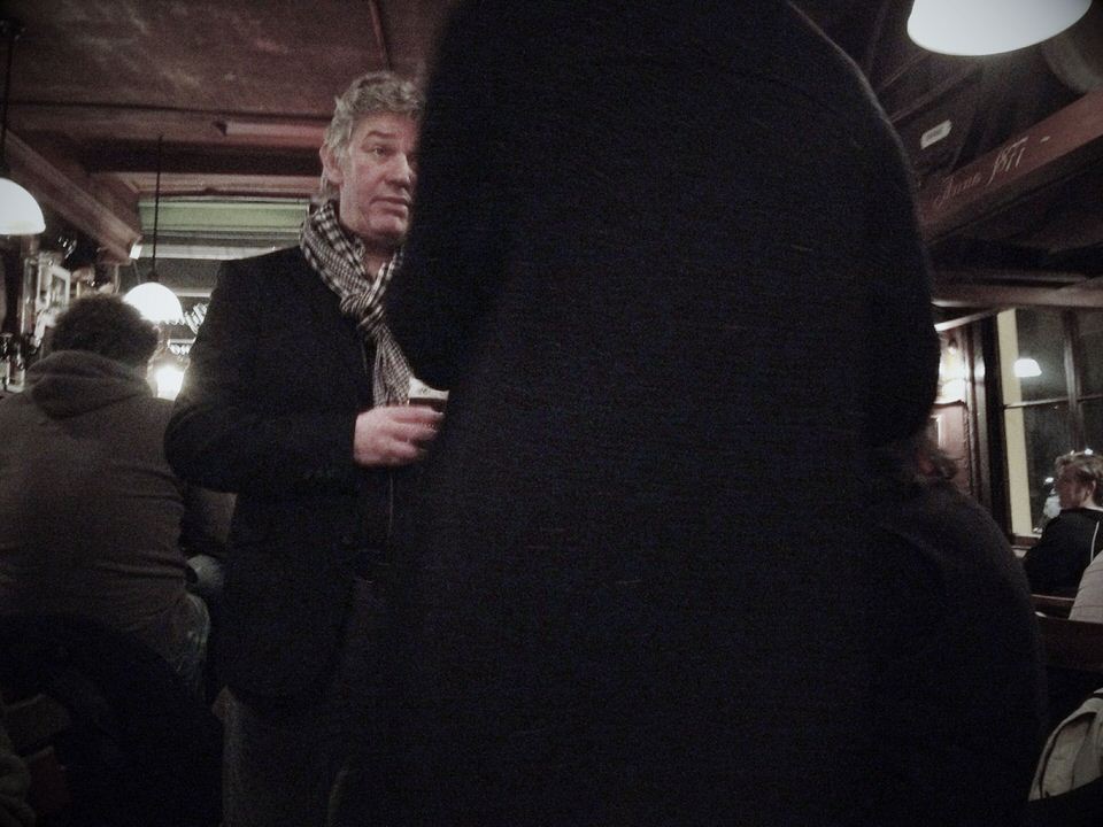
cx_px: 552
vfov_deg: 40.7
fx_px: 1115
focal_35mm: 35
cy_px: 414
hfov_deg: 52.6
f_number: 2.4
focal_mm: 4.28
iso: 800
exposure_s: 1/15
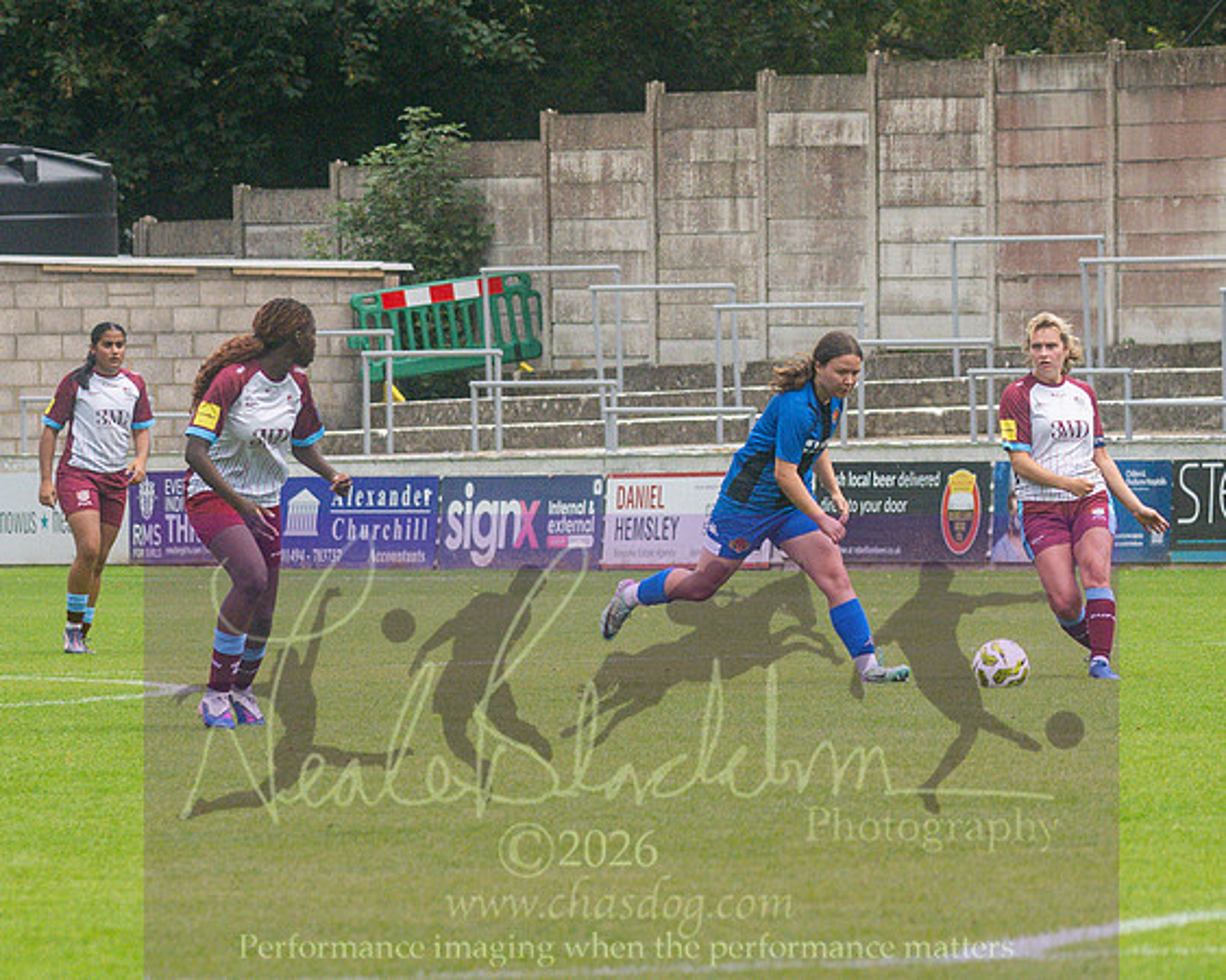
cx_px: 1121
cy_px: 497
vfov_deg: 3.9
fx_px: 14365
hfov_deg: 4.9
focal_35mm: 396
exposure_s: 1/1000
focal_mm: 120
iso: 560
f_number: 4
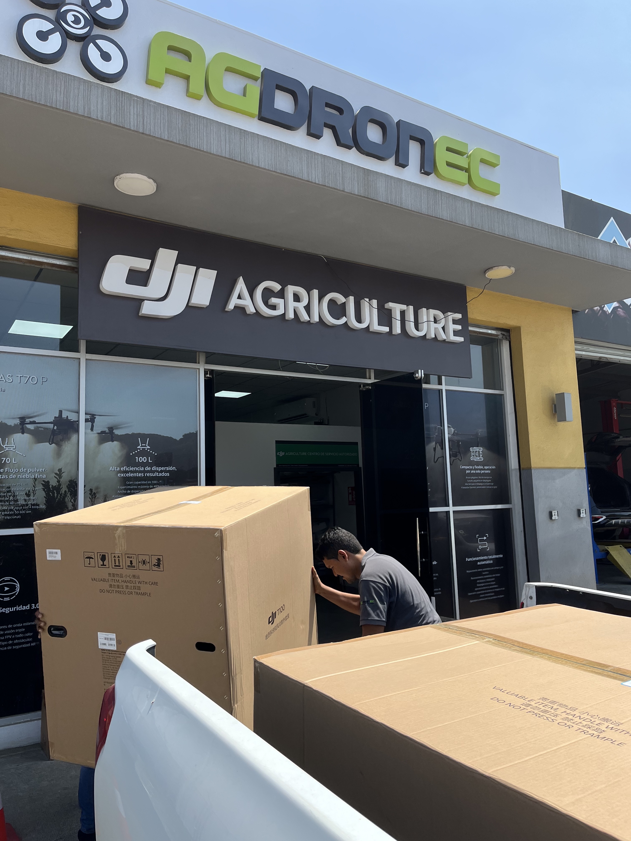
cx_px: 316
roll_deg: +3.2
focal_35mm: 26
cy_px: 420
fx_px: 632
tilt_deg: +7.7
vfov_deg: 67.3
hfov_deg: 53.1
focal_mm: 5.1
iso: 50
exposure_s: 1/2358
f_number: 1.6
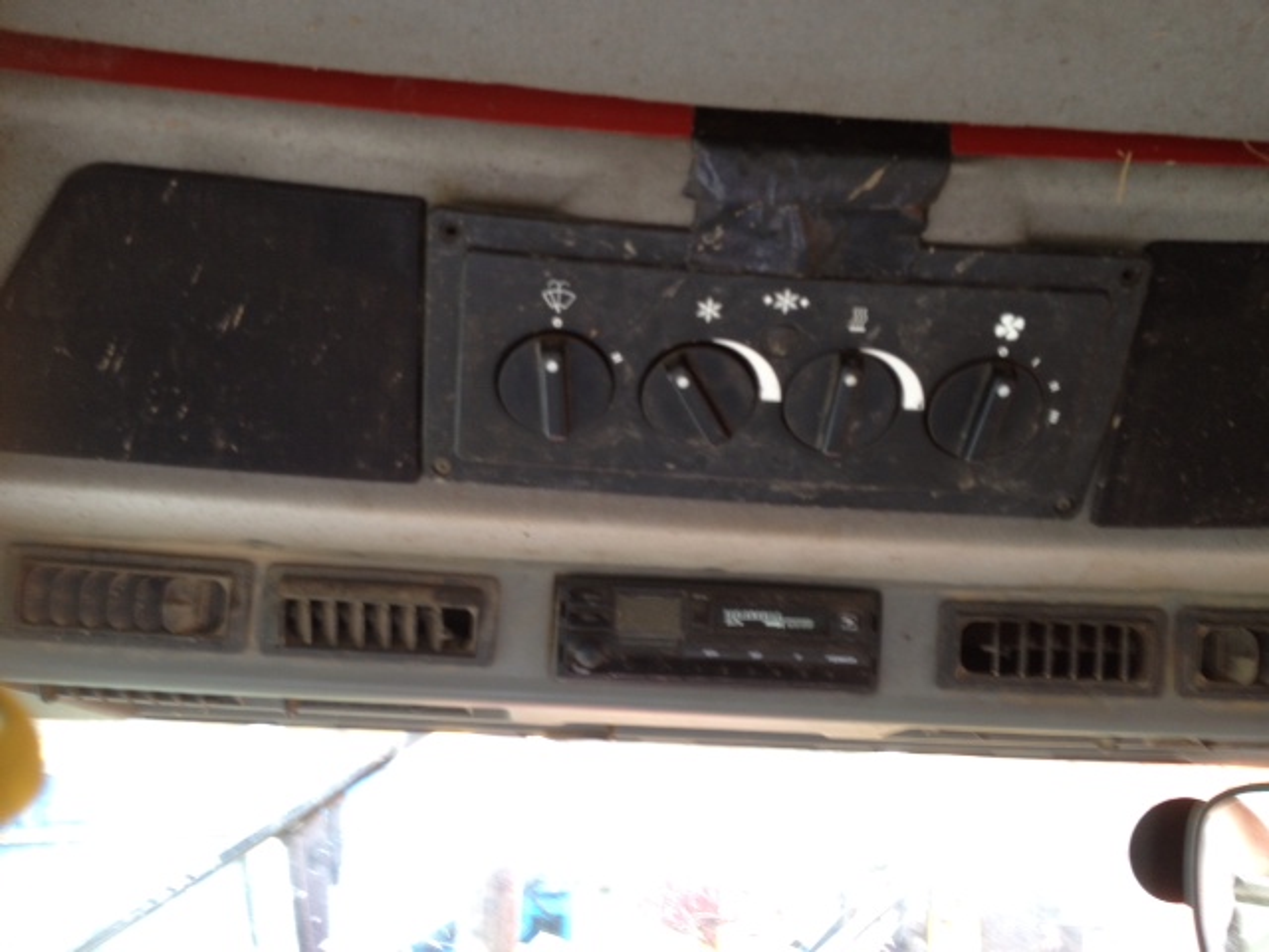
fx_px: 1283
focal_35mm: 35
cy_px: 476
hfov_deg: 52.6
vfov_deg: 40.7
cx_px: 634
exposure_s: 1/20
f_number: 2.4
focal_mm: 4.28
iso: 64
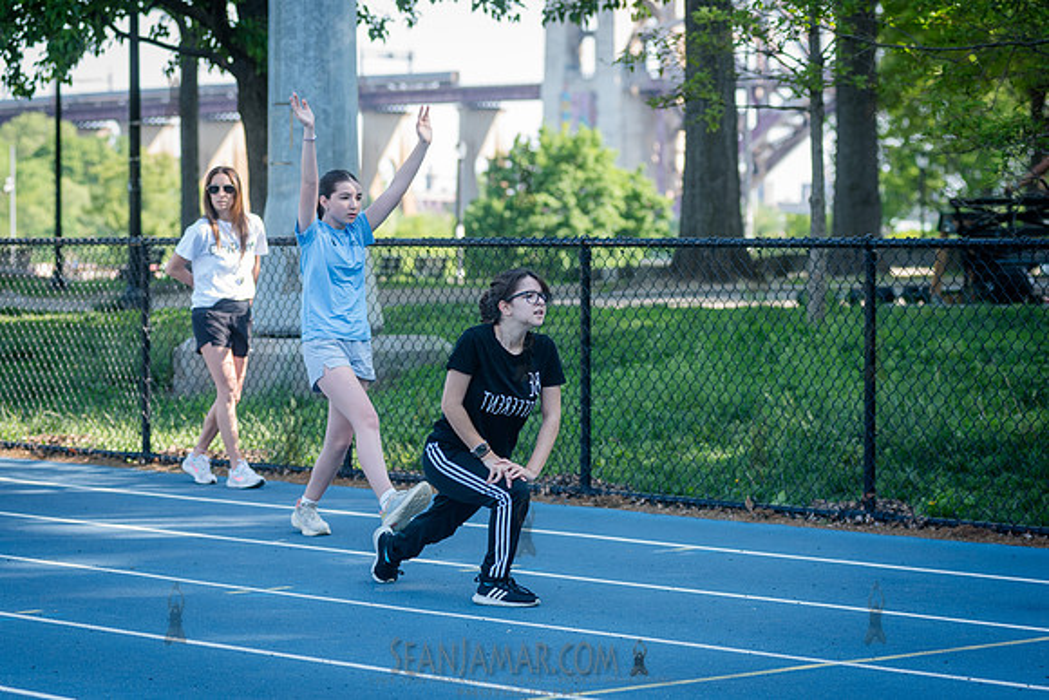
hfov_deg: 16.9
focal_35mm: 121
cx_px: 478
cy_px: 386
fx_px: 3526
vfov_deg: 11.3
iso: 400
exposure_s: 1/500
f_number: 4
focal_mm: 100
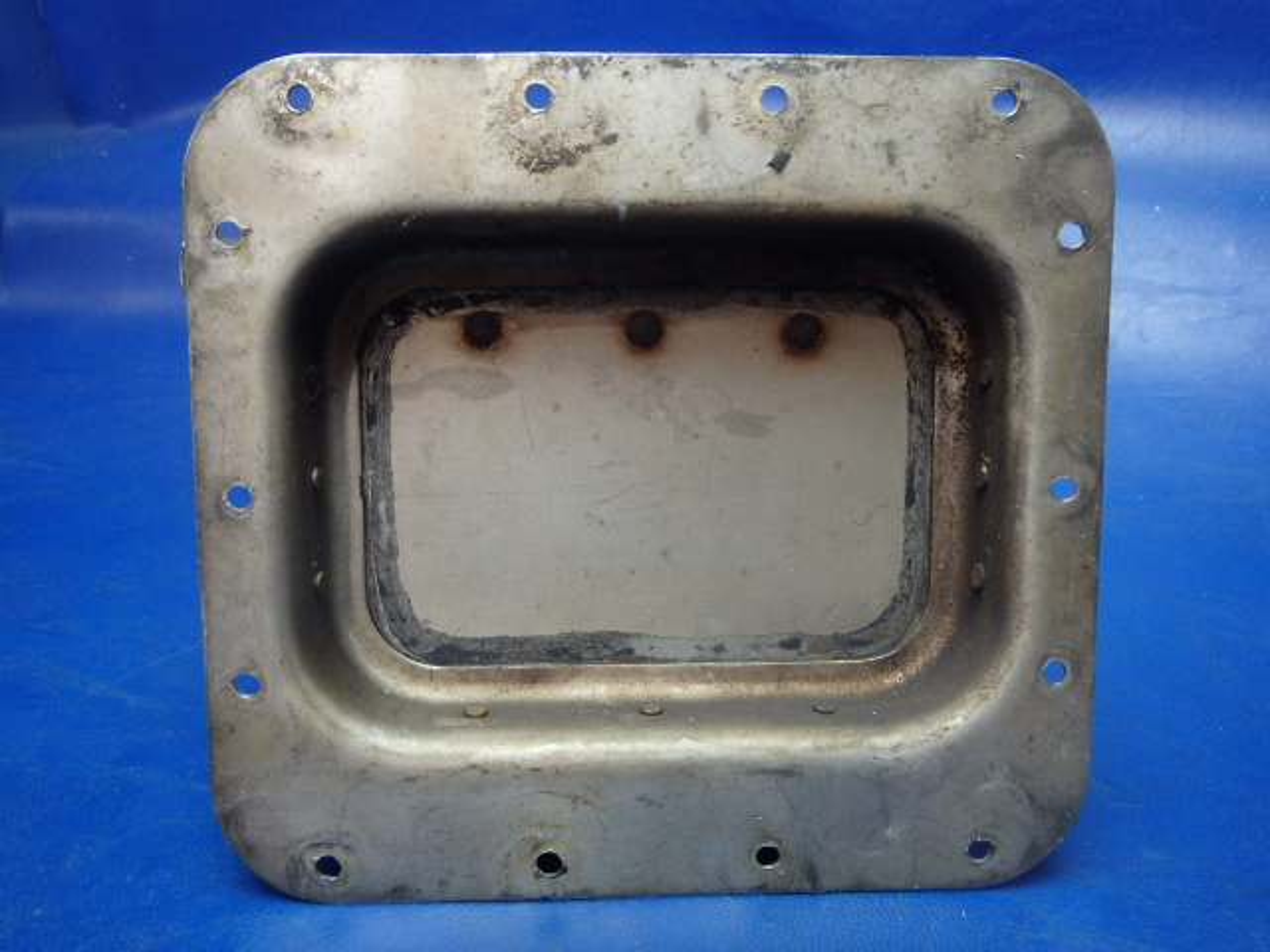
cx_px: 635
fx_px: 1027
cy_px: 476
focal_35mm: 28
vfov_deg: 49.7
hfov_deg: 63.4
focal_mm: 5
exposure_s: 1/30
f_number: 3.9
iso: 500
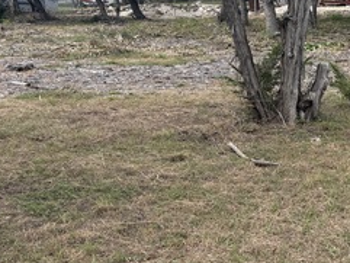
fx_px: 698
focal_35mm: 69
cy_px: 89
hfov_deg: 25.3
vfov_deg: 21.3
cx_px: 423
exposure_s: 1/1103
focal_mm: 5.96
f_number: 1.6
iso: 50
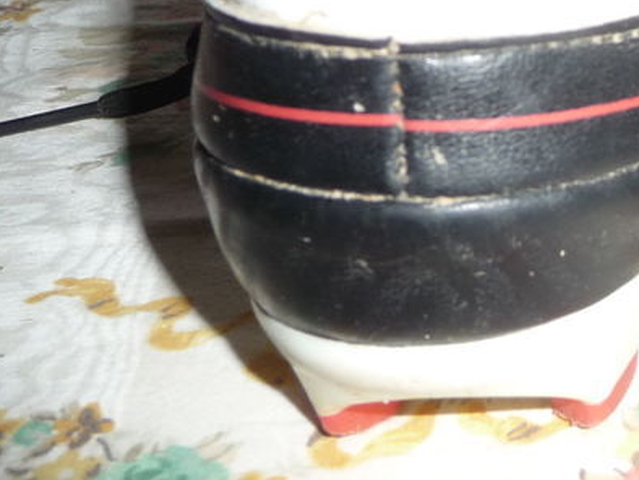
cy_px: 131
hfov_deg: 24.6
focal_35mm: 71
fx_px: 1311
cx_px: 778
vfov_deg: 20.6
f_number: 3.3
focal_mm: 4.7
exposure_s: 1/30
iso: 100
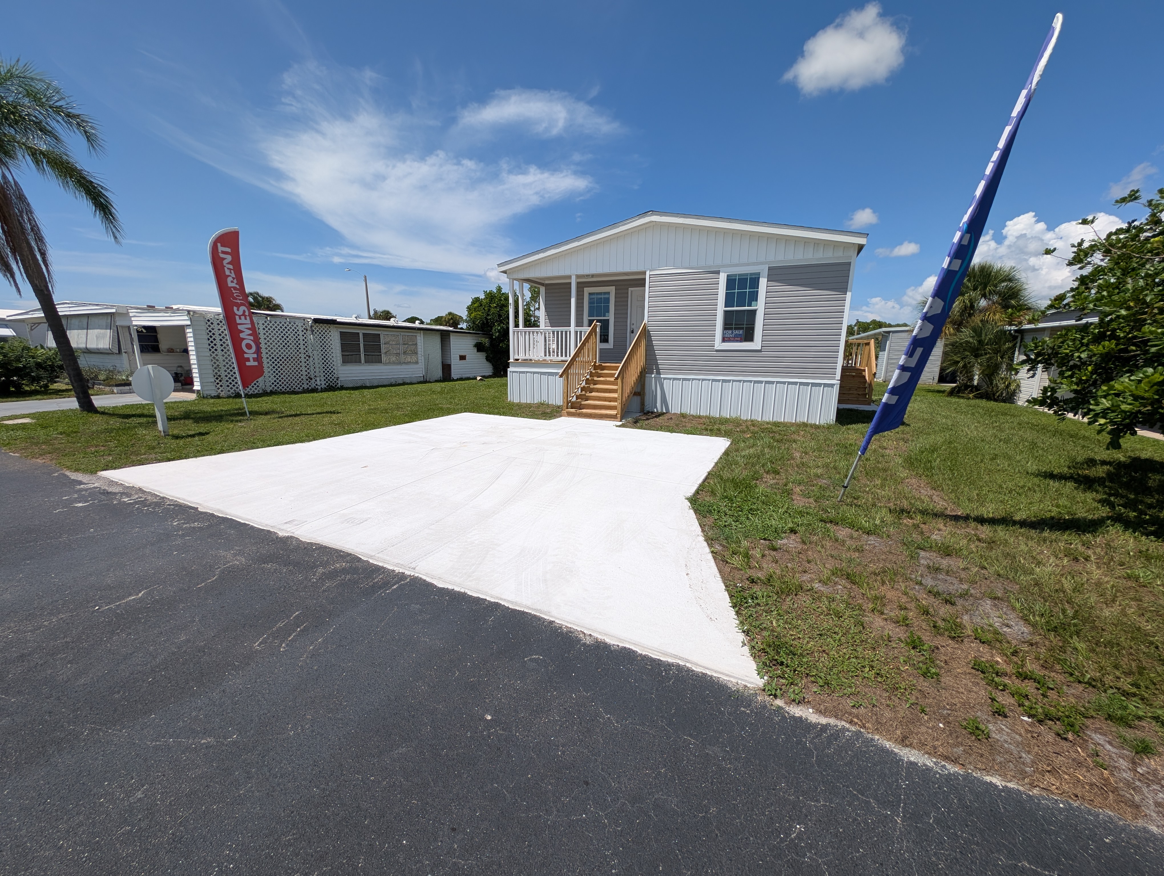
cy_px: 438
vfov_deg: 94.6
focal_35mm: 12
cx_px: 582
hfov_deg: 110.5
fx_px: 404
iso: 40
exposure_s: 1/2933
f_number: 1.95
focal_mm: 2.23
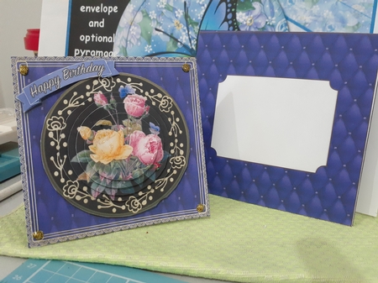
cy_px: 142
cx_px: 189
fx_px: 295
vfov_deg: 51.3
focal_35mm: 27
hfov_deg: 65.4
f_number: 1.9
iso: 320
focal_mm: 3.6
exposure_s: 1/50
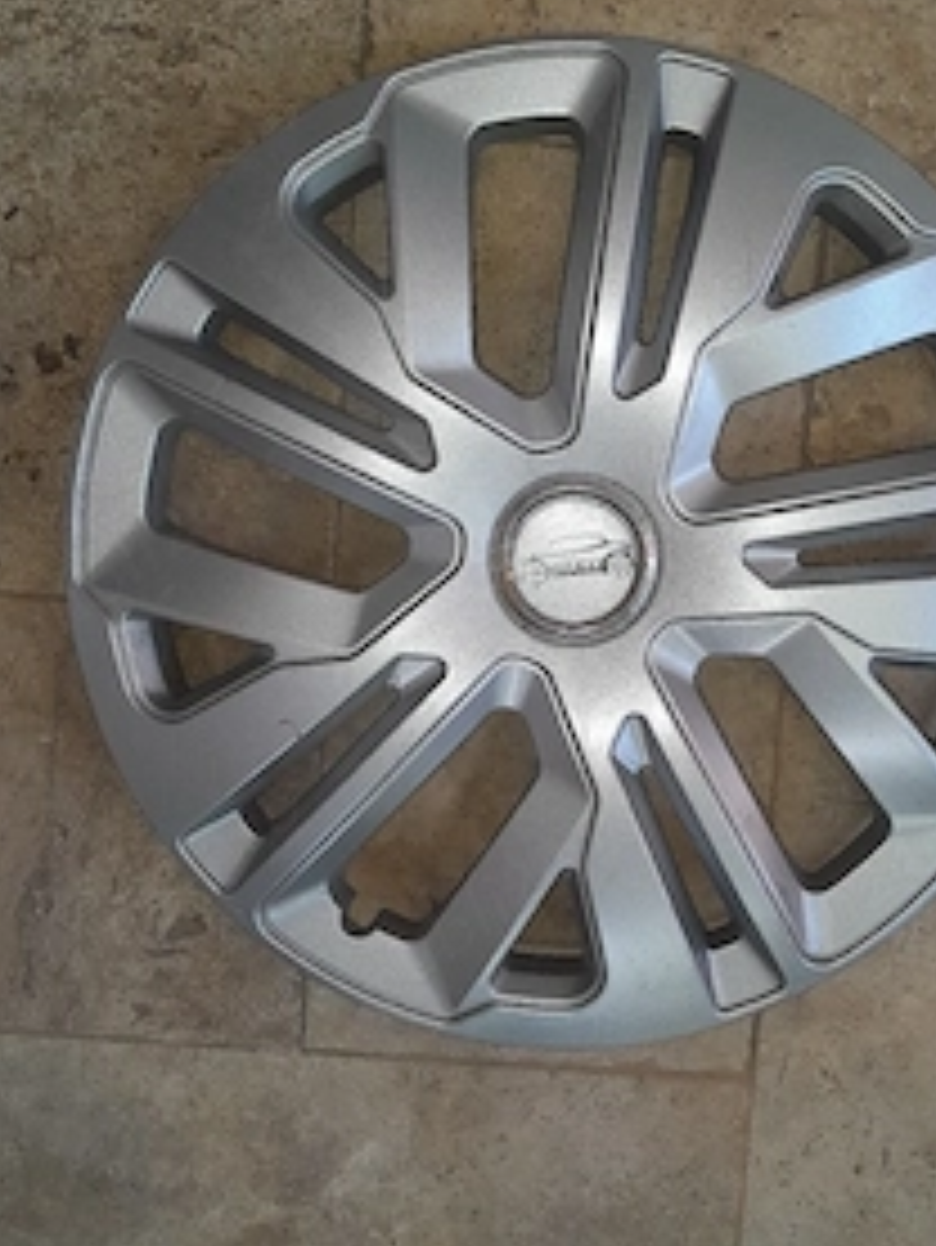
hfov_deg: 36.6
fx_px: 1405
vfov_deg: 47.8
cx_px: 594
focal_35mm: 39
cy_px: 603
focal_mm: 4
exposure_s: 1/50
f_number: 1.8
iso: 64
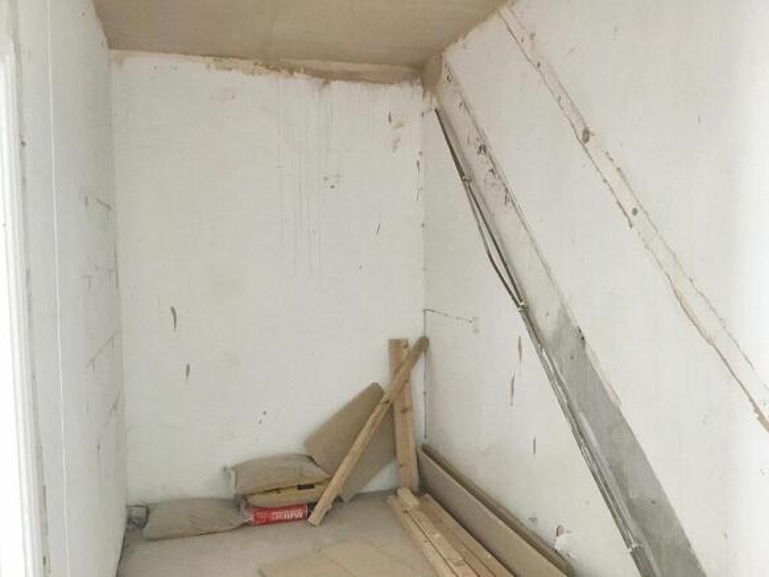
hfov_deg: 58.4
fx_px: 689
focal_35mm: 31
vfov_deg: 45.4
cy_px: 288
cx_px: 384
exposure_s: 1/33
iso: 200
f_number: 2.4
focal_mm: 3.3
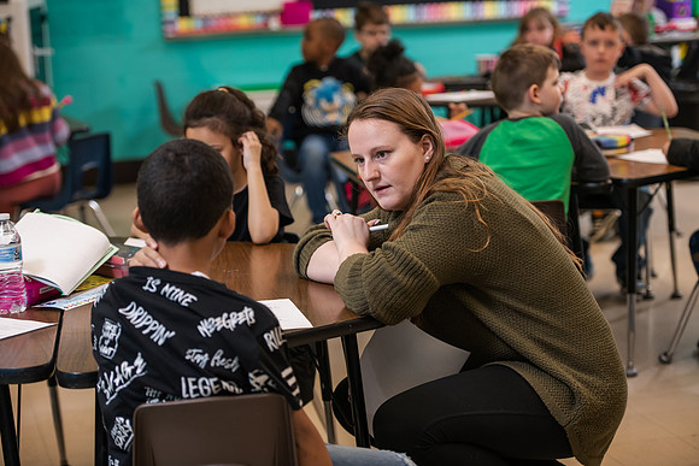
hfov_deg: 22.1
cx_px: 350
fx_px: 1787
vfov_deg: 14.9
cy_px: 233
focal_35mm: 92
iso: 800
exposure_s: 1/160
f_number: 3.2
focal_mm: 92
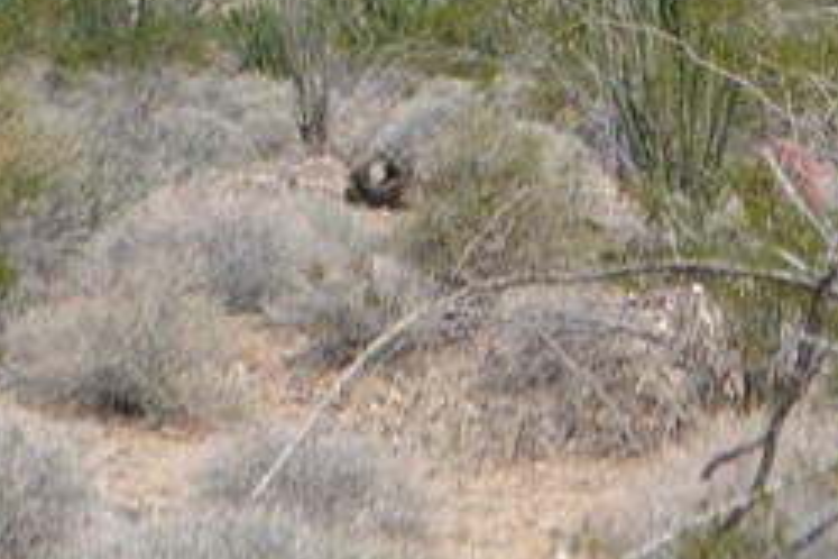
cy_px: -370
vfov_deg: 3.8
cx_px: 1097
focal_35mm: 359
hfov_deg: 5.7
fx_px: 8360
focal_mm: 55
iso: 400
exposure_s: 1/1600
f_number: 7.1
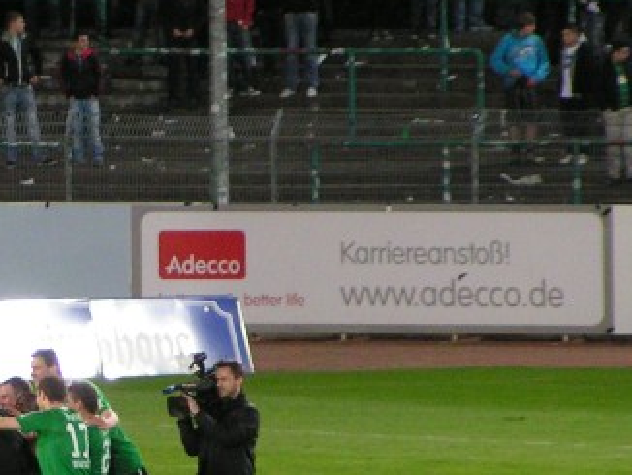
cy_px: 285
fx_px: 12150
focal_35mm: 665
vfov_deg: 2.2
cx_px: 0
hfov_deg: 3.0
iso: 200
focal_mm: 41.4
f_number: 3.5
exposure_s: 1/40
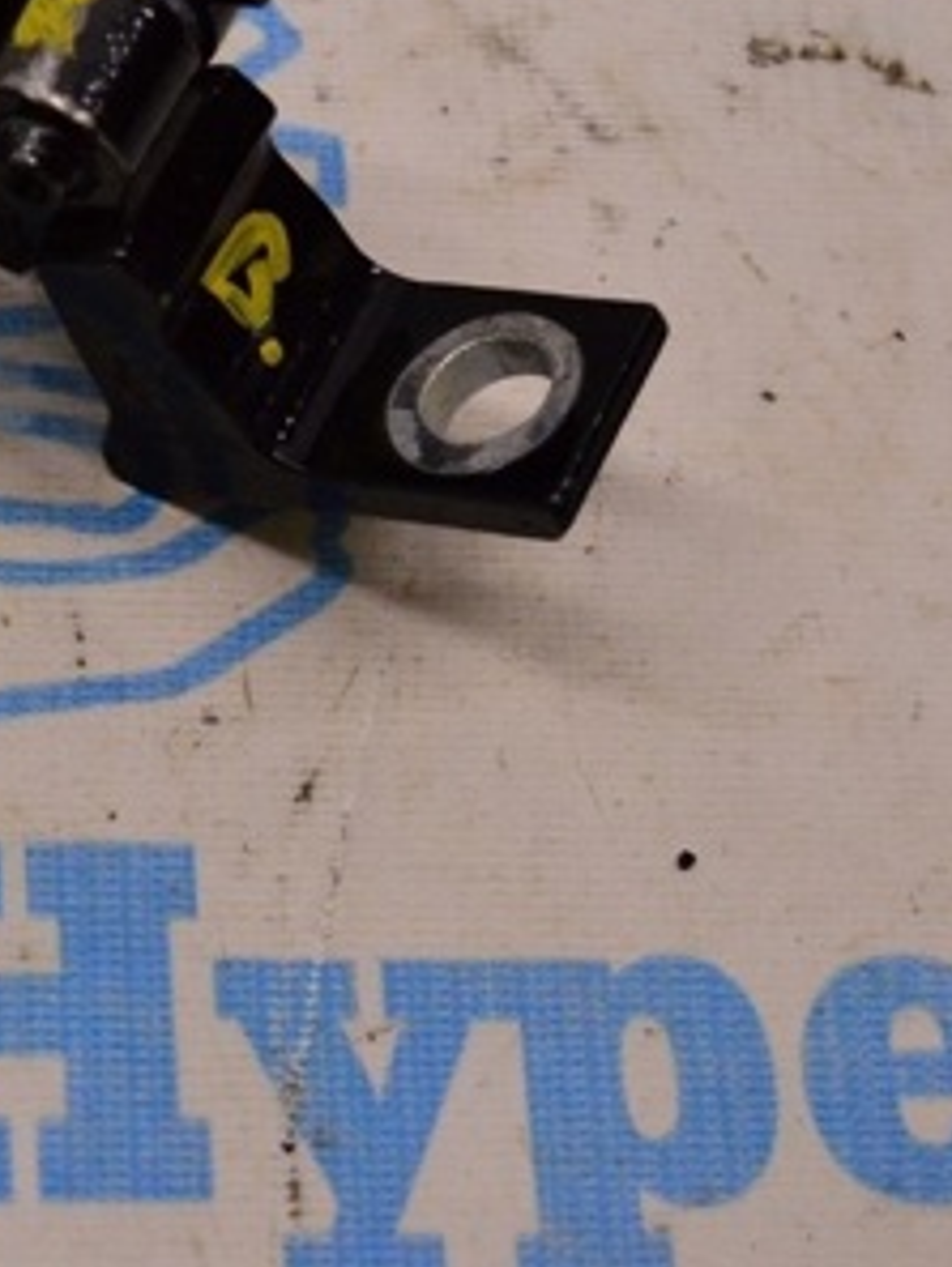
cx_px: 4
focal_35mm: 118
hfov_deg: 12.4
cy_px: 365
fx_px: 4324
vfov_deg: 16.6
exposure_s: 1/400
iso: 1600
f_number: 4.8
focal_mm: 38
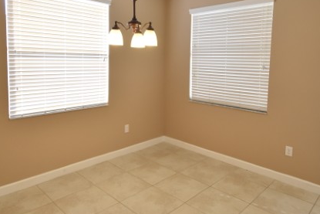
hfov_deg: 69.4
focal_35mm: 26
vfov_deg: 48.9
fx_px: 231
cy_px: 76
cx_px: 159
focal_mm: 10
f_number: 3.5
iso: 800
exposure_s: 1/125
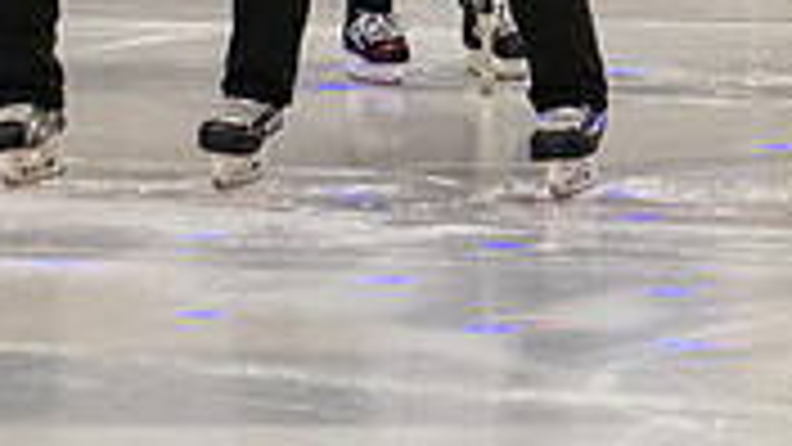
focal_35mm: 448
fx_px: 9408
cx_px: 415
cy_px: -521
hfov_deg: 4.8
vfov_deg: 2.7
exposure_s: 1/250
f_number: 4.5
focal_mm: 62
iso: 2500
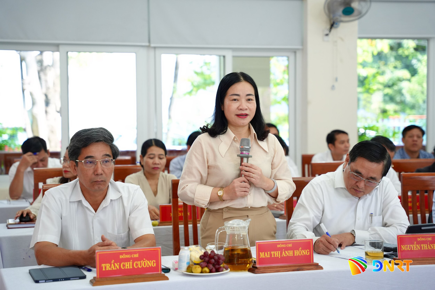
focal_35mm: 70
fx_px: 846
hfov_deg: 28.8
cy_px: 145
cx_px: 218
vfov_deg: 19.5
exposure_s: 1/500
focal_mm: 70
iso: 1600
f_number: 3.2
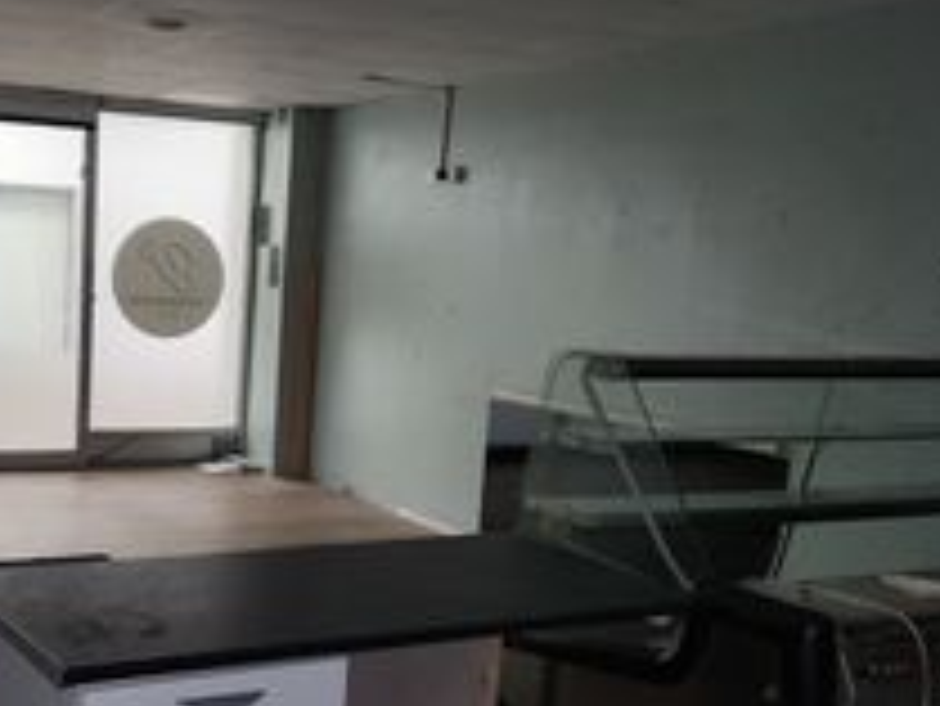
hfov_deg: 41.4
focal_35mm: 44
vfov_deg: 32.8
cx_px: 211
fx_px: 1196
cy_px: 423
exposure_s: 1/25
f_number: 1.8
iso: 125
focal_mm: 5.4
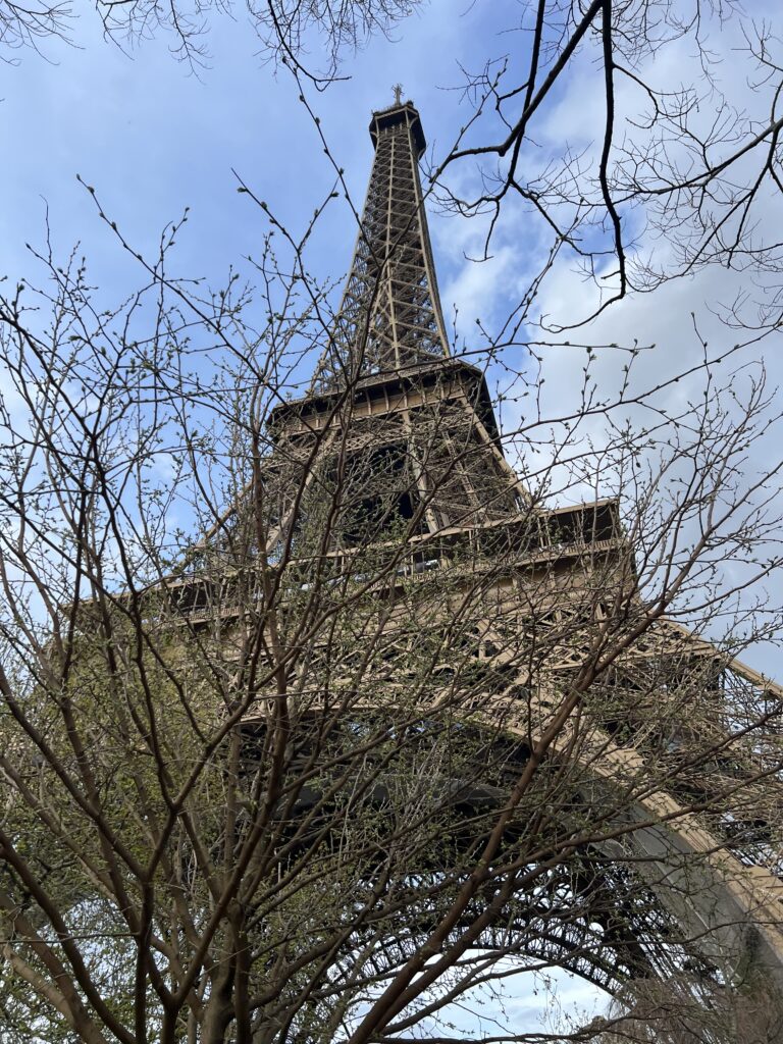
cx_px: 392
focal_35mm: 26
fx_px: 784
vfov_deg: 67.3
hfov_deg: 53.1
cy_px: 522
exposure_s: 1/1147
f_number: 1.5
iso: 50
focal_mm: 5.7
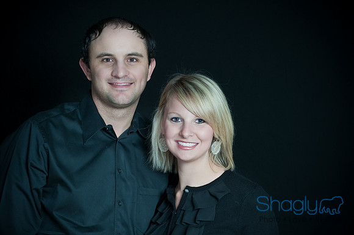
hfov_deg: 27.0
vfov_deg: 18.1
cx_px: 177
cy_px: 118
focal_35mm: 75
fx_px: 736
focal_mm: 50
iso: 100
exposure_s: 1/200
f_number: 8
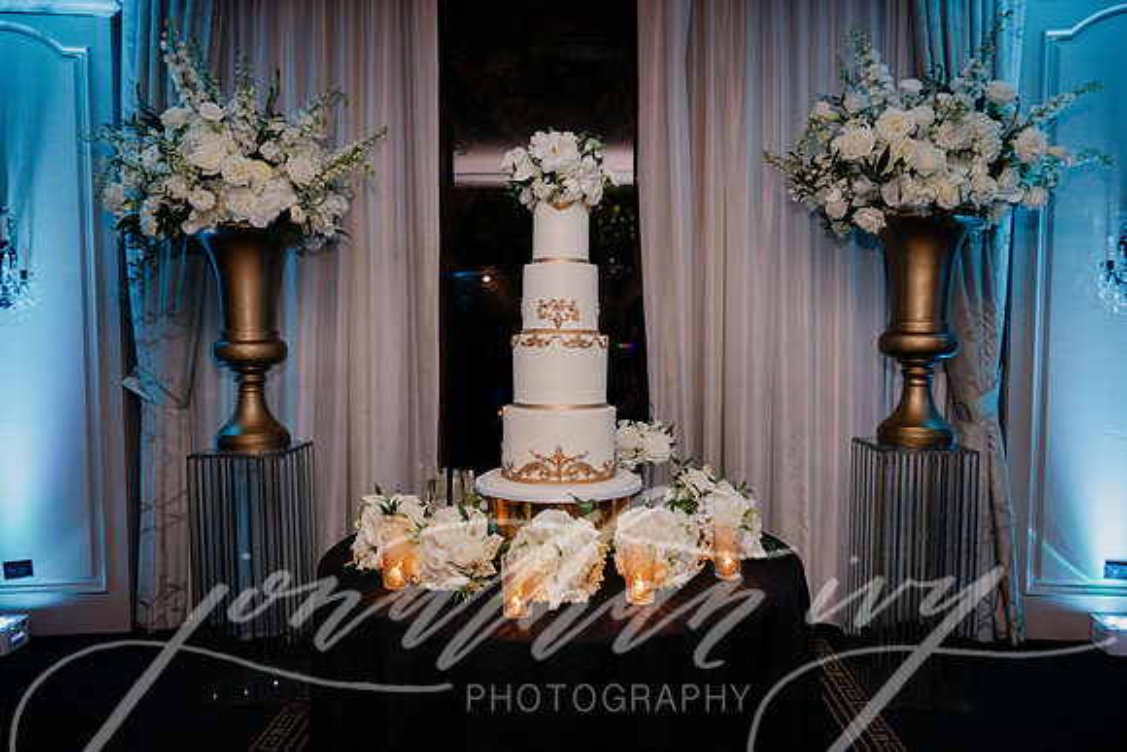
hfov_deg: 73.7
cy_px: 376
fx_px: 751
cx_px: 564
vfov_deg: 53.2
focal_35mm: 24
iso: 2000
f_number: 2.8
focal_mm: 24
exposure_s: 1/160
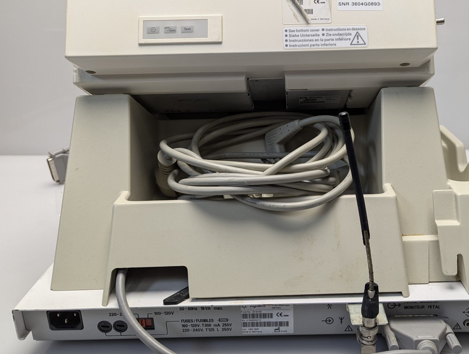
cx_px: 302
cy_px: 150
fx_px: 475
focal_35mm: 35
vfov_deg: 40.7
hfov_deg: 51.8
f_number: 1.85
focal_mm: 6.81
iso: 45
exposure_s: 1/50
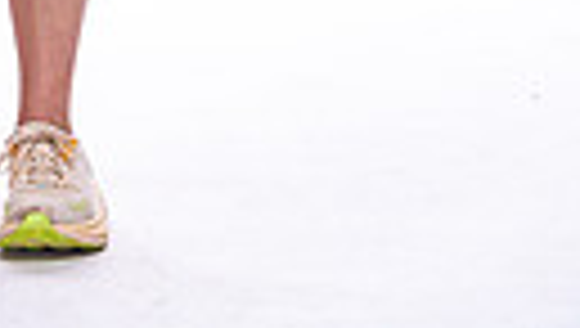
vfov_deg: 3.1
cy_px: -678
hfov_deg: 5.6
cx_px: -72
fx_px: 5945
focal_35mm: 386
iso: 400
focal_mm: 106
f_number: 6.3
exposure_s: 1/250
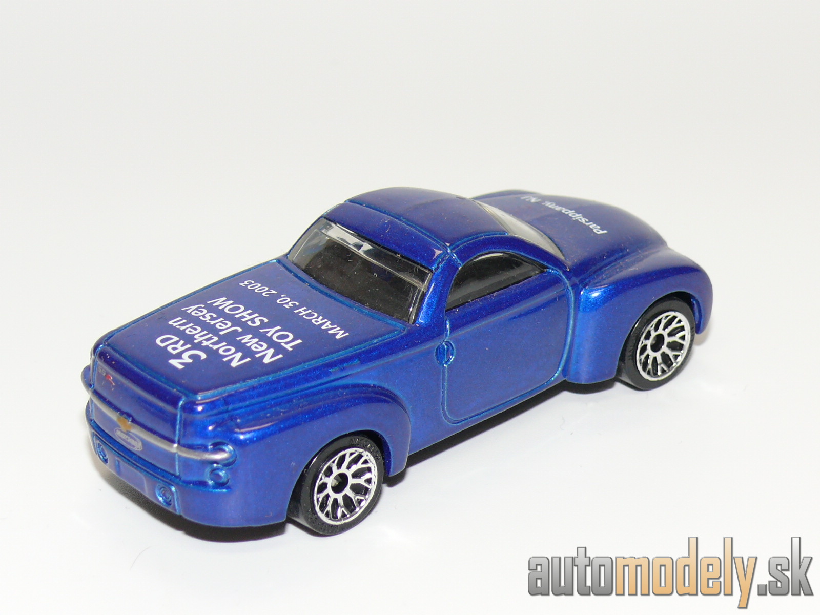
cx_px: 410
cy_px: 308
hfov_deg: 18.7
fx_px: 2487
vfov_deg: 14.1
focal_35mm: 105
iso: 100
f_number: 4
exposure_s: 1/30
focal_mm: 13.7
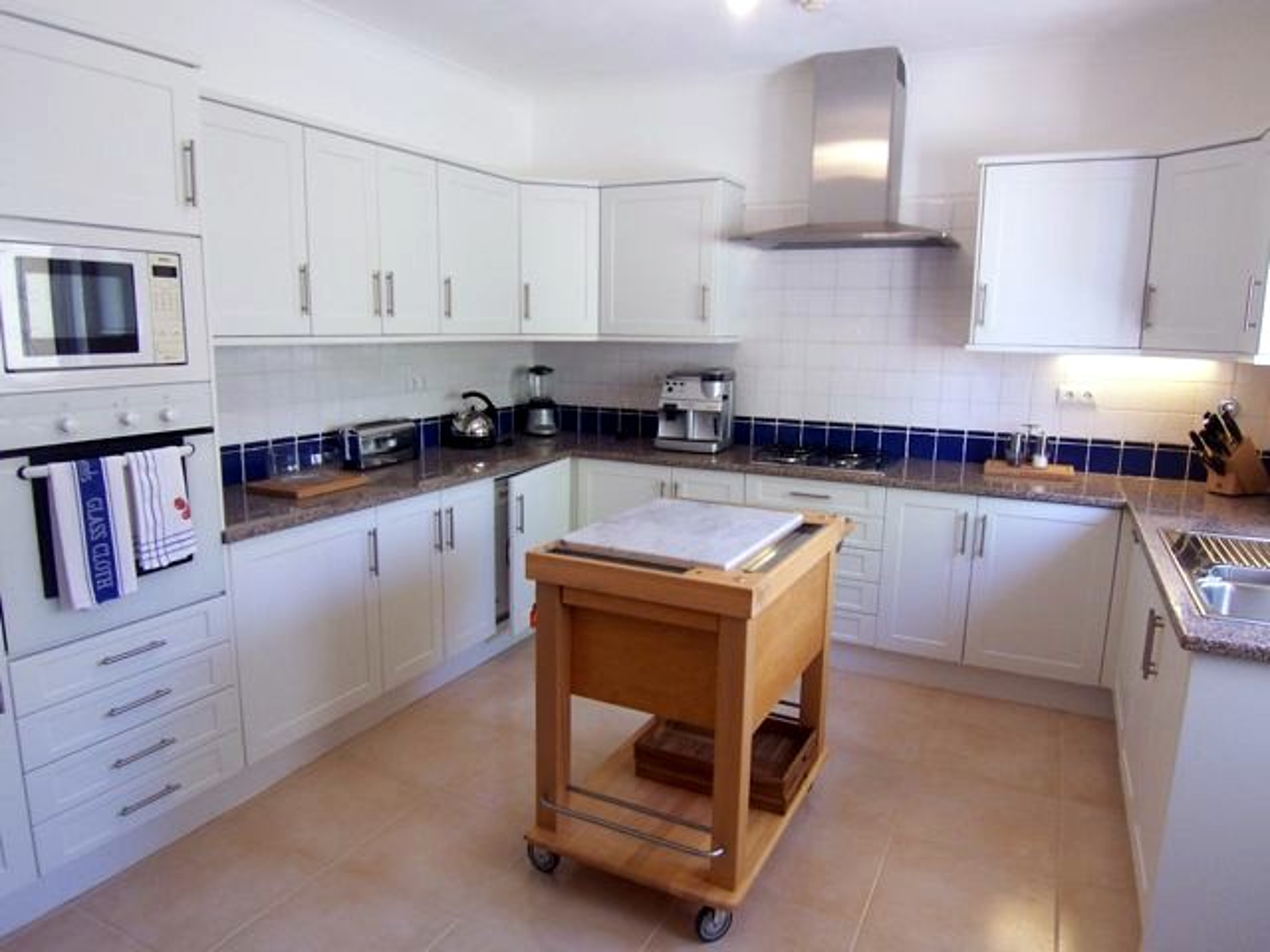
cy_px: 476
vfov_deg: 58.9
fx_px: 844
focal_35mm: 23
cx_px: 635
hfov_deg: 73.9
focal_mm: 3.8
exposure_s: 1/30
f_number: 2.8
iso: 125
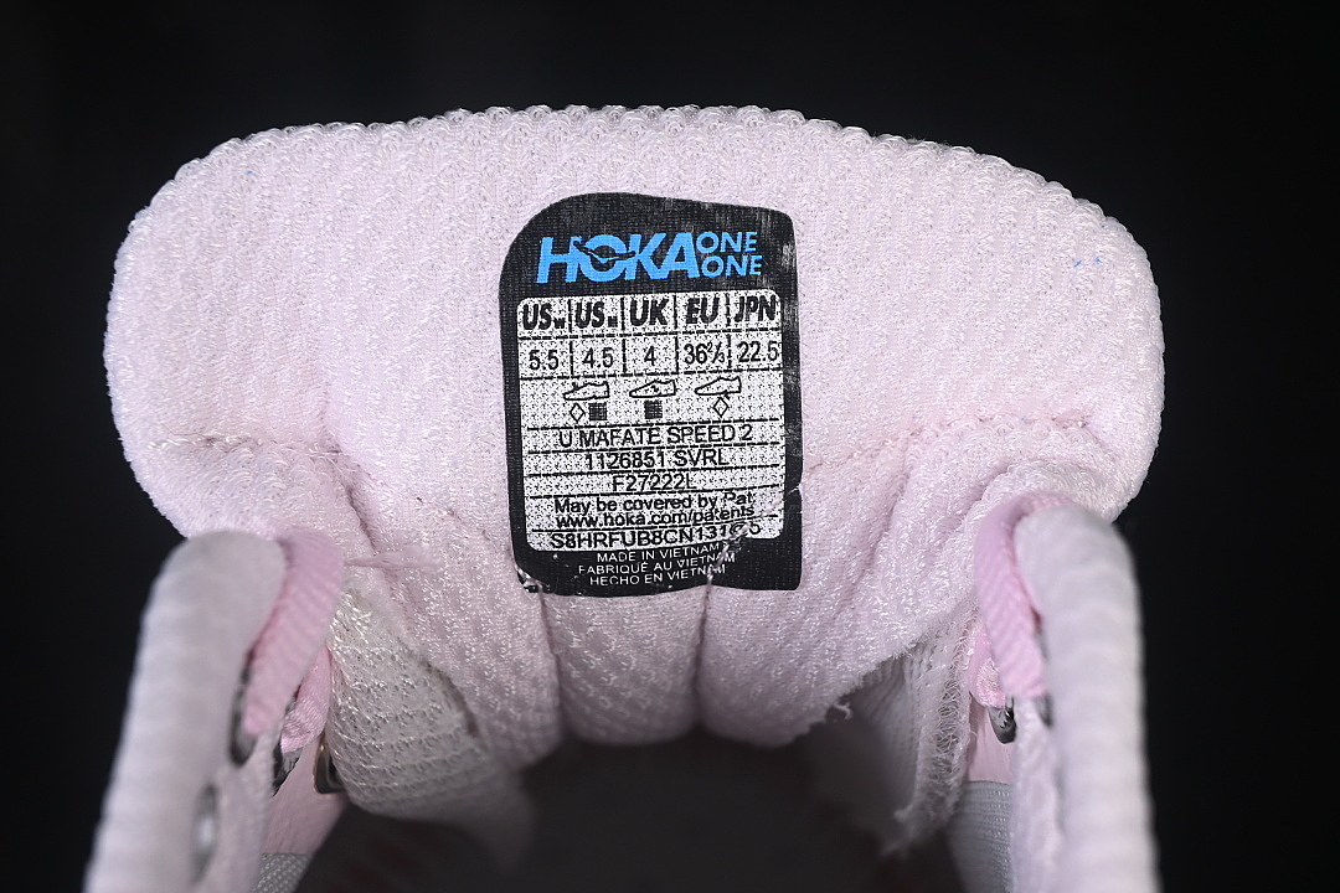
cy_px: 446
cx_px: 670
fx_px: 2791
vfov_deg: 18.2
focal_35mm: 75
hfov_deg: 27.0
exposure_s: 1/80
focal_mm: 50
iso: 160
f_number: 8
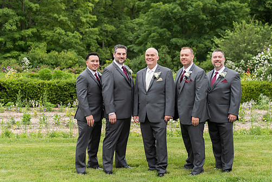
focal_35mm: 58
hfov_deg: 34.4
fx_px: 438
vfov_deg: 23.4
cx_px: 157
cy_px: 81
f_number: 2.8
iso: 64
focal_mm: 50
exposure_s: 1/200
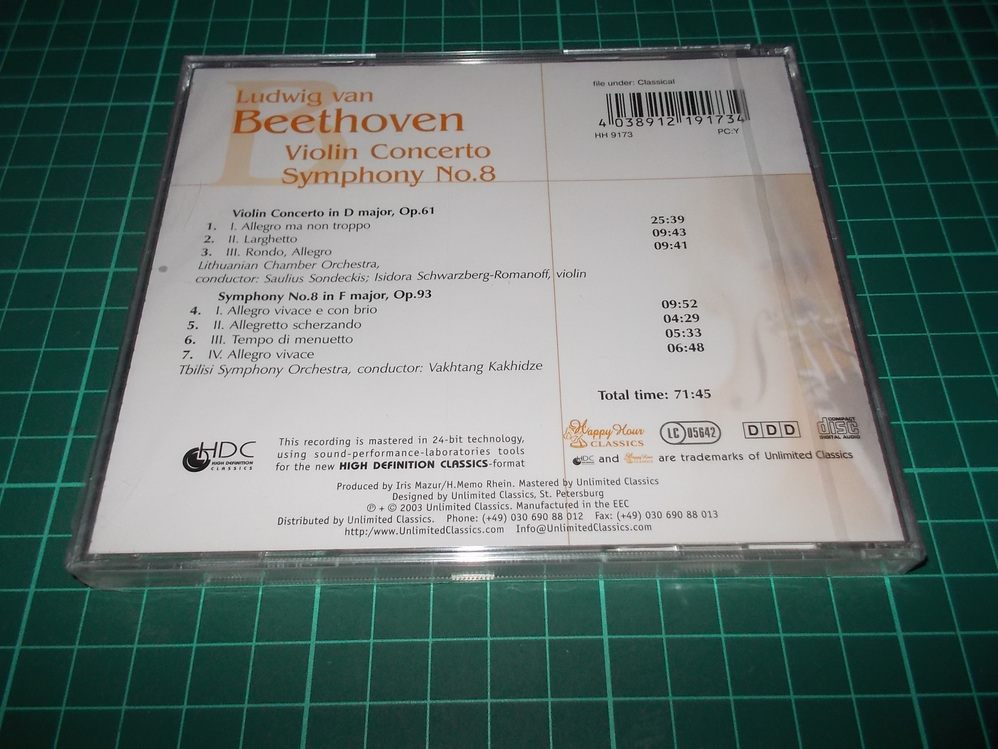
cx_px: 499
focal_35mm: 29
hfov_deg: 61.7
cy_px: 374
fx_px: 836
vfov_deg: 48.2
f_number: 3.3
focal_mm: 4.1
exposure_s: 1/30
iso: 200
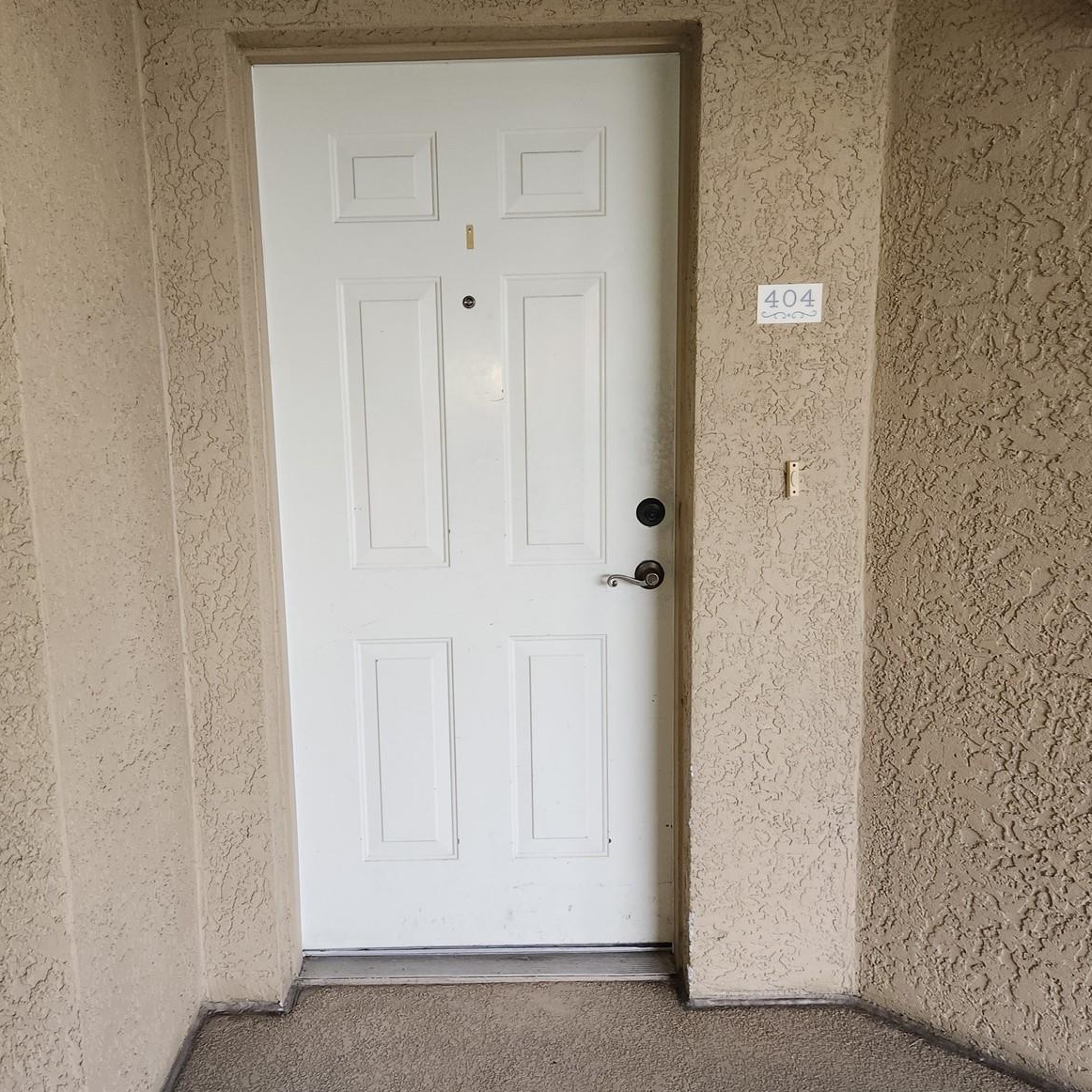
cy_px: 541
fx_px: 999
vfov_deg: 57.3
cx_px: 493
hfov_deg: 57.2
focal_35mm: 28
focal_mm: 5.4
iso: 100
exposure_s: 1/60
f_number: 1.8
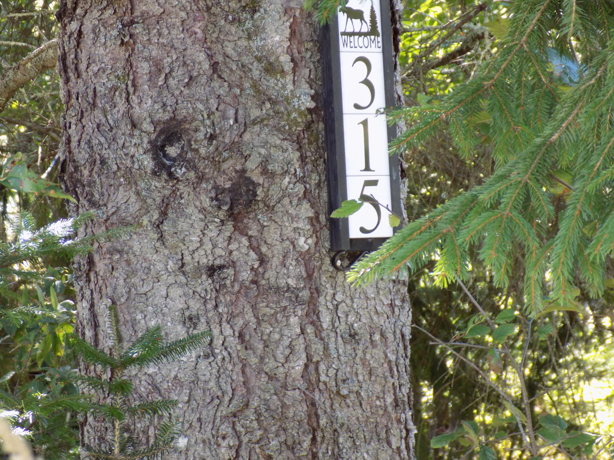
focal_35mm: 168
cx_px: 307
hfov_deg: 11.8
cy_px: 230
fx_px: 2980
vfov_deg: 8.8
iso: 250
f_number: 5.3
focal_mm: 29.9
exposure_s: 1/30
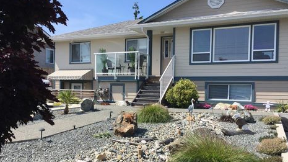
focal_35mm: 34
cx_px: 139
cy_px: 92
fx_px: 260
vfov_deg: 34.5
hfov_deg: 58.0
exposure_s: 1/1647
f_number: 2.2
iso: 32
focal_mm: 4.15
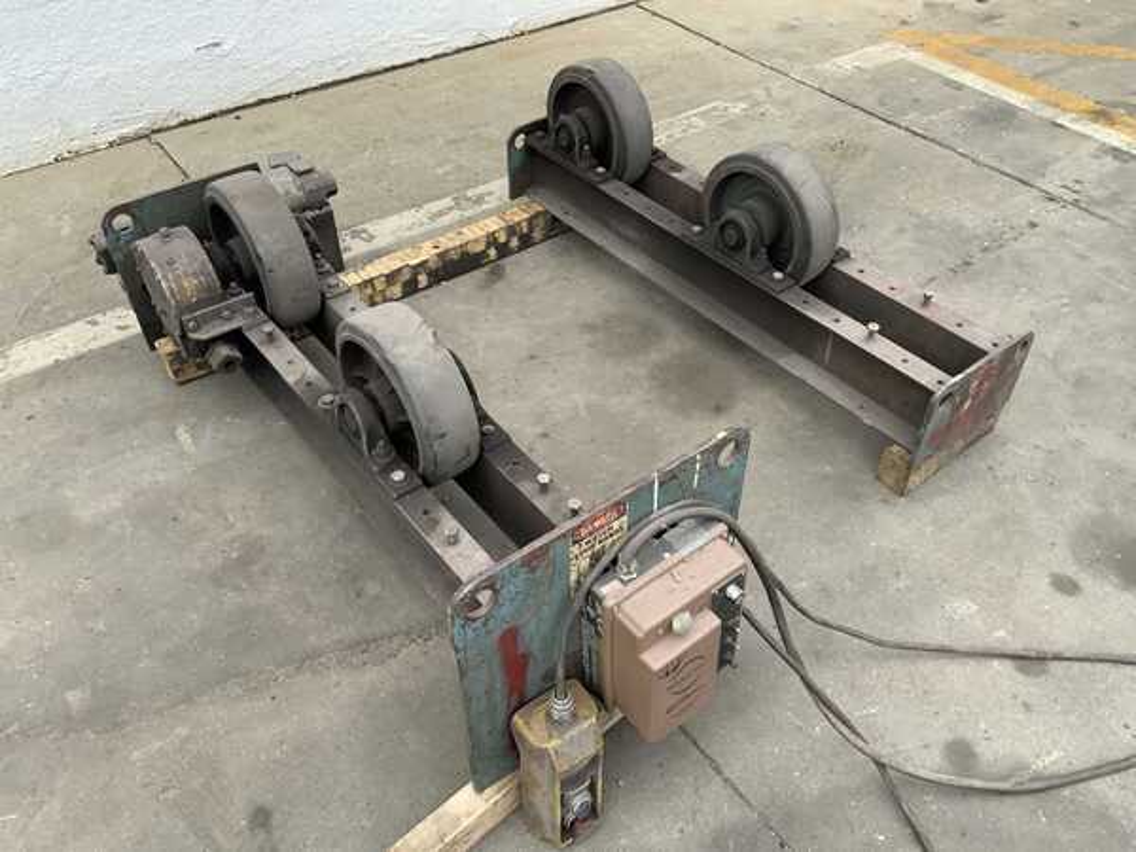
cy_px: 426
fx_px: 952
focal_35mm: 29
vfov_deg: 48.2
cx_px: 568
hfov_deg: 61.7
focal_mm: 3
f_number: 1.8
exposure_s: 1/482
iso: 16
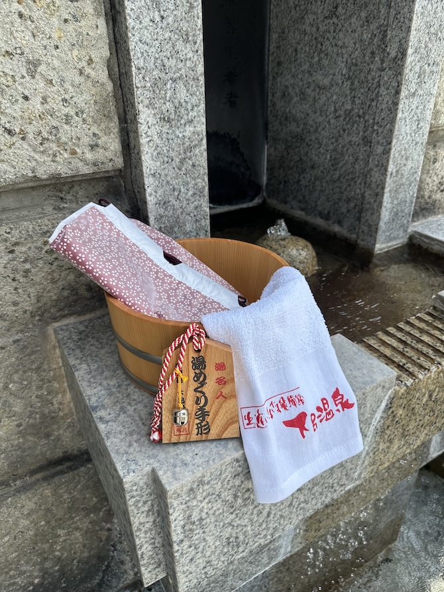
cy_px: 296
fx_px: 410
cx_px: 222
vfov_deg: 71.6
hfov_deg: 56.8
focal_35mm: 24
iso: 80
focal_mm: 6.86
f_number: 1.78
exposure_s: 1/2110
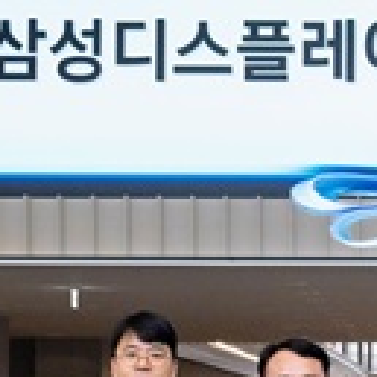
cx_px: 456
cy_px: 383
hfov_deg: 10.9
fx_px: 1947
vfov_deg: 11.0
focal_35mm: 158
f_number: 8
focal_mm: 24
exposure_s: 1/125
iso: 1600
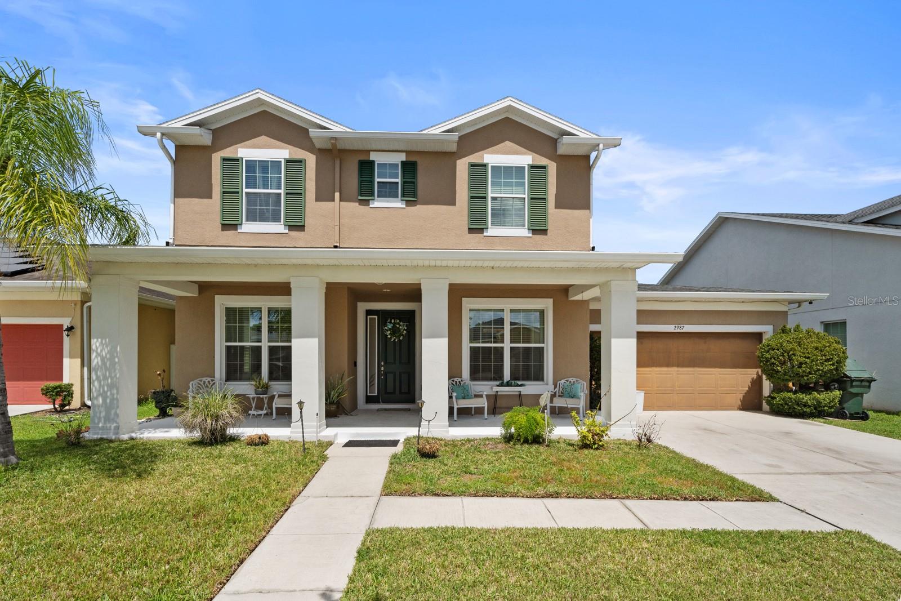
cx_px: 450
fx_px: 400
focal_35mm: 16
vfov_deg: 73.8
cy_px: 300
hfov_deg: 96.7
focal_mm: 16
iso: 800
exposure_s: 1/500
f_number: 9
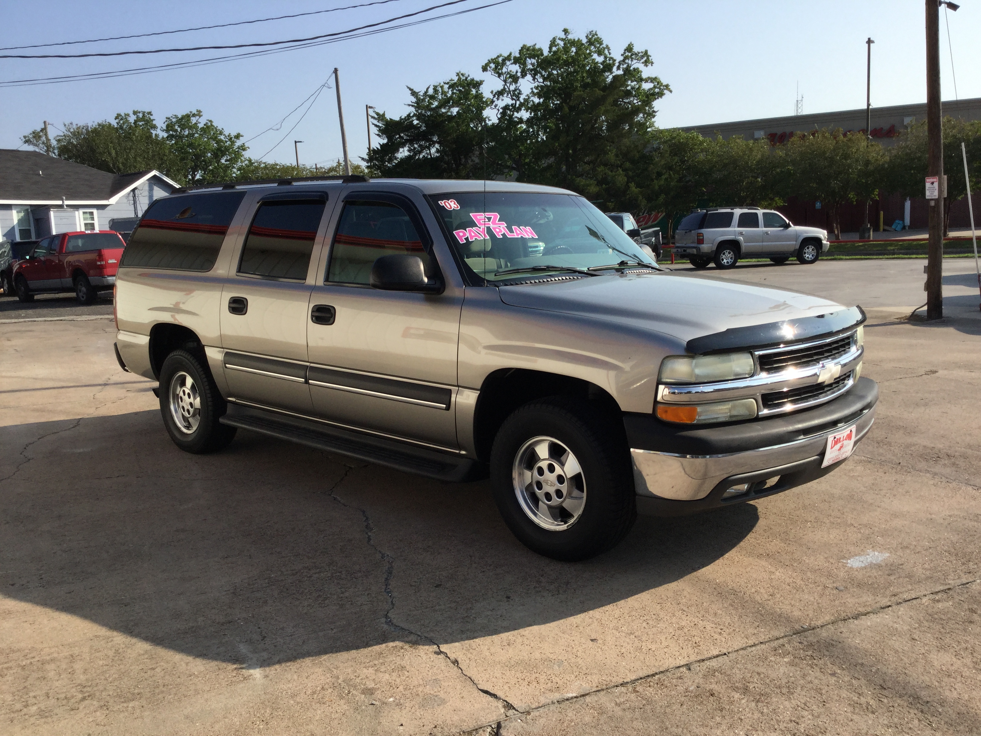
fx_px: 879
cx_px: 490
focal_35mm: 31
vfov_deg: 45.4
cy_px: 368
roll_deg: +1.6
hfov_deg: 58.4
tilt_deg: -10.0
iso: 25
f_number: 2.4
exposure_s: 1/1381
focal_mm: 3.3
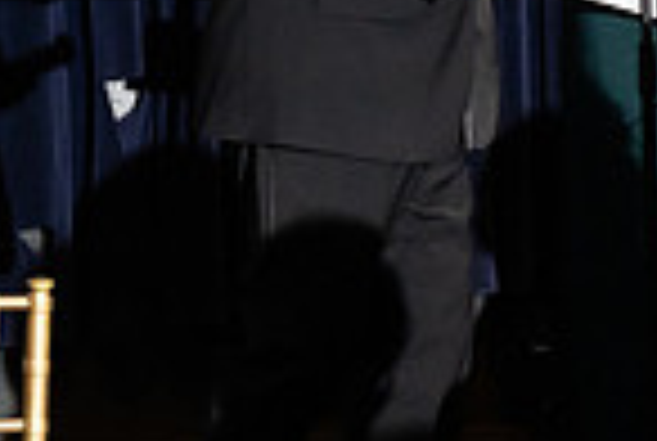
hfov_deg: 5.9
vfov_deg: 4.0
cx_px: 544
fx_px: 6382
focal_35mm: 349
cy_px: -29
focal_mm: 88
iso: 2500
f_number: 5
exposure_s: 1/200
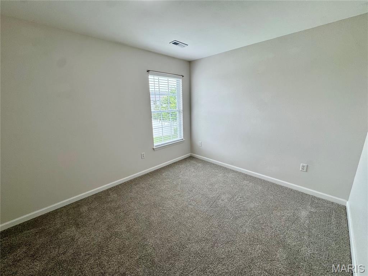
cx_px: 184
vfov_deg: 85.7
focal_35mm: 14
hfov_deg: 102.1
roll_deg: +1.0
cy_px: 138
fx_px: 149
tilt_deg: -13.9
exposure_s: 1/120
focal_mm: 2.22
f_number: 2.2
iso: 40
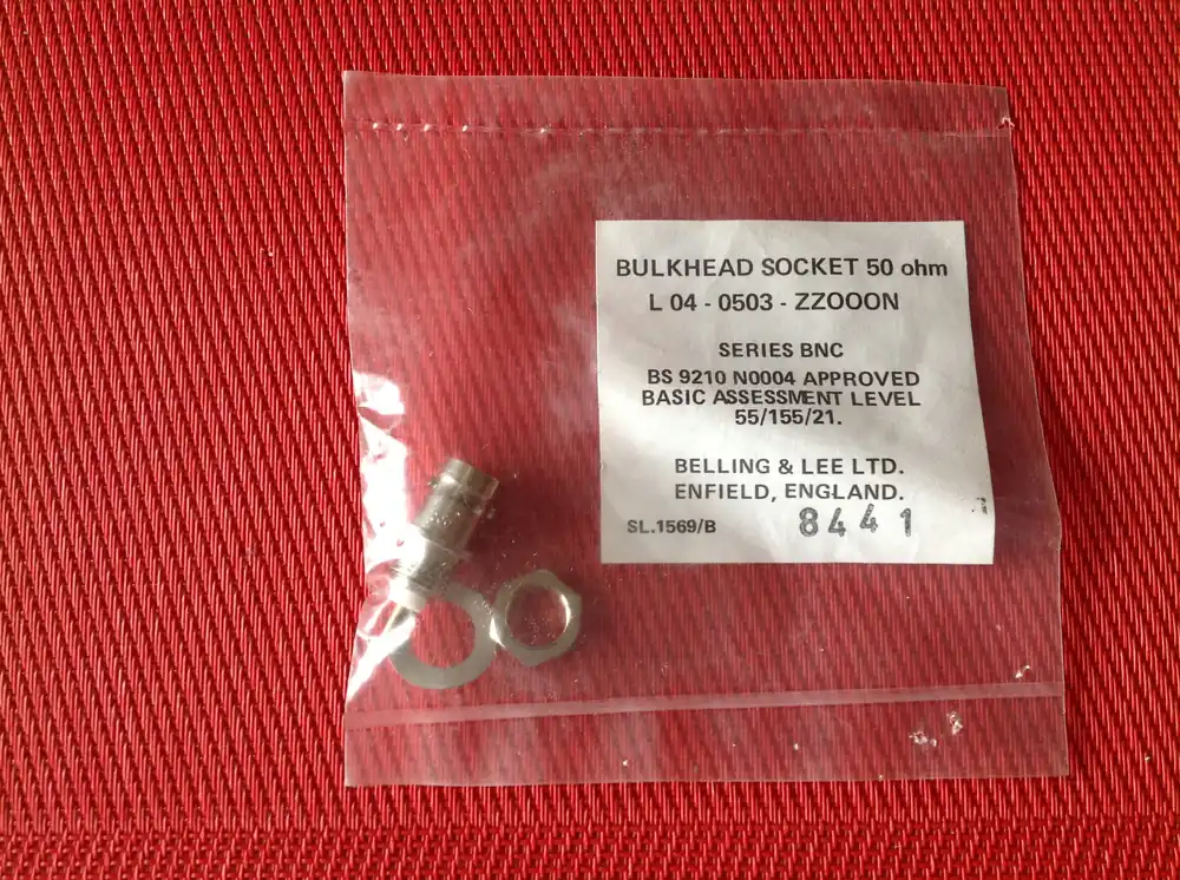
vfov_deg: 40.6
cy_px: 440
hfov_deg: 52.7
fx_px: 1191
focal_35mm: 35
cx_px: 590
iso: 50
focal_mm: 4.28
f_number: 2.4
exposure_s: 1/24
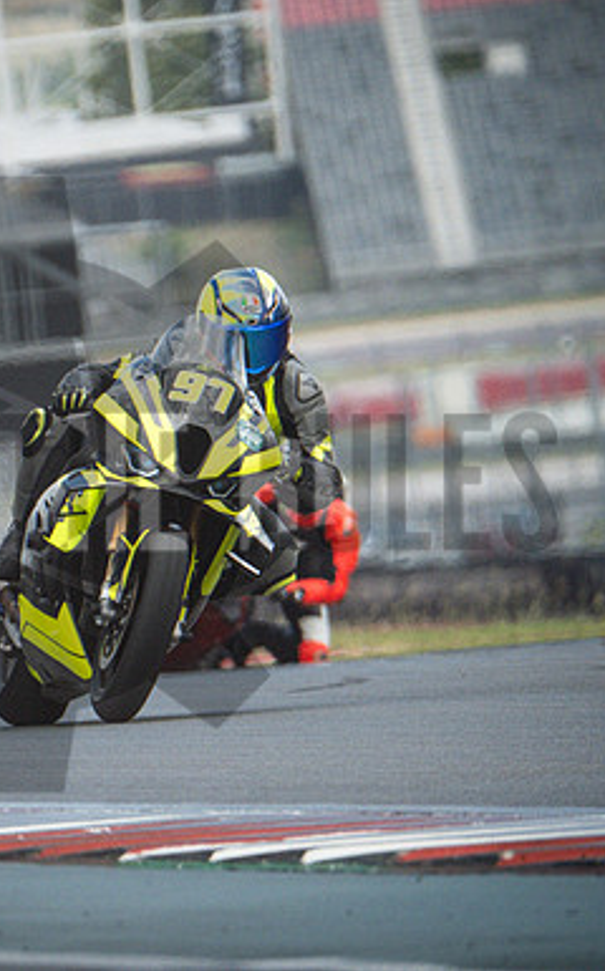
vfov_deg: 2.3
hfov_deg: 1.4
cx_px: 25
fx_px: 24369
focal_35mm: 922
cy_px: 486
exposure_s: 1/2500
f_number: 5.6
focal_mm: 400
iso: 3200
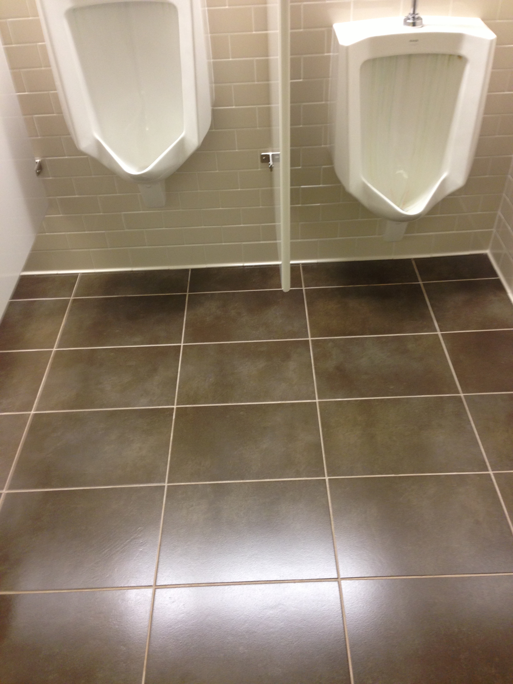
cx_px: 256
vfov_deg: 55.4
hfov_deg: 42.9
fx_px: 652
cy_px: 342
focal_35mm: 33
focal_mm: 4.13
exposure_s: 1/20
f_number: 2.4
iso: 100
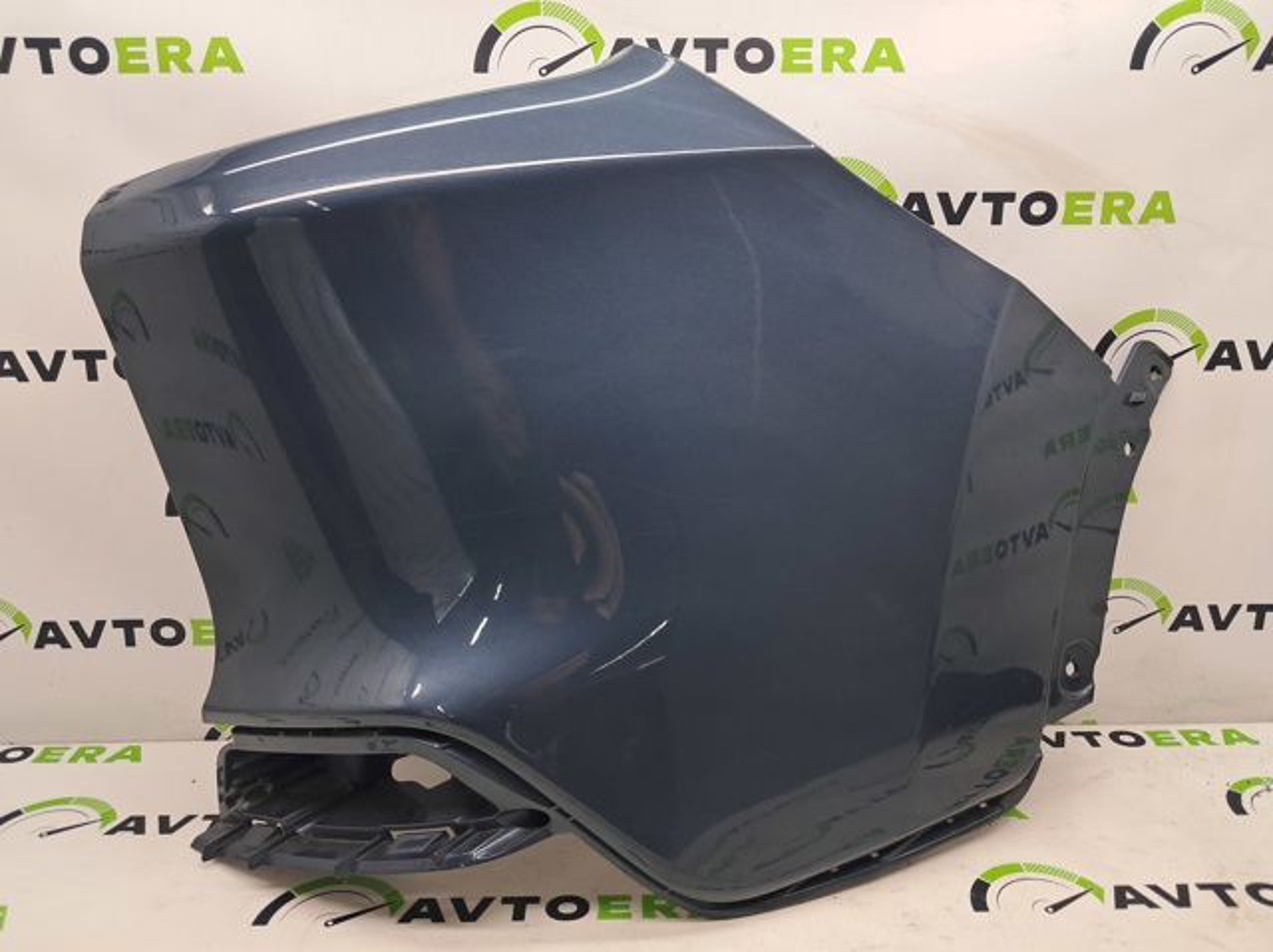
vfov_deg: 51.3
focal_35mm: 27
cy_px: 476
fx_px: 992
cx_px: 636
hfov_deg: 65.4
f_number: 1.8
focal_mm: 4
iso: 50
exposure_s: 1/50
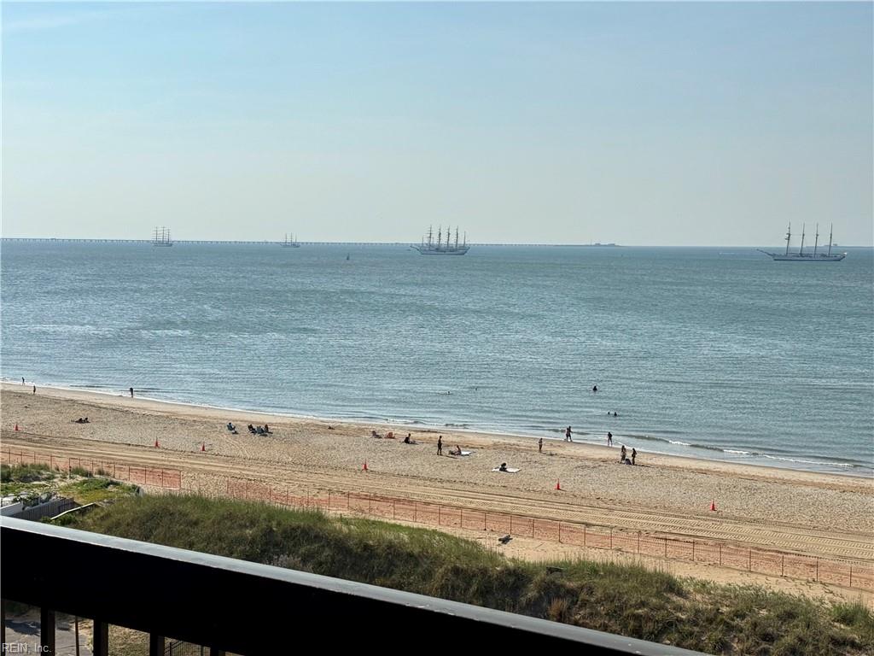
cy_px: 328
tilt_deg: -4.0
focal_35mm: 48
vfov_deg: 30.3
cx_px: 437
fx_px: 1212
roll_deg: -0.5
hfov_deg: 39.7
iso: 50
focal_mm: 6.76
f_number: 1.78
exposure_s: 1/11364
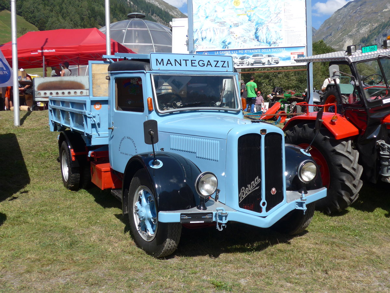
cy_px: 146
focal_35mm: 39
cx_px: 195
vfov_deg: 36.8
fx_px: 439
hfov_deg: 47.9
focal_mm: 8
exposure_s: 1/2000
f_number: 2.8
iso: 80
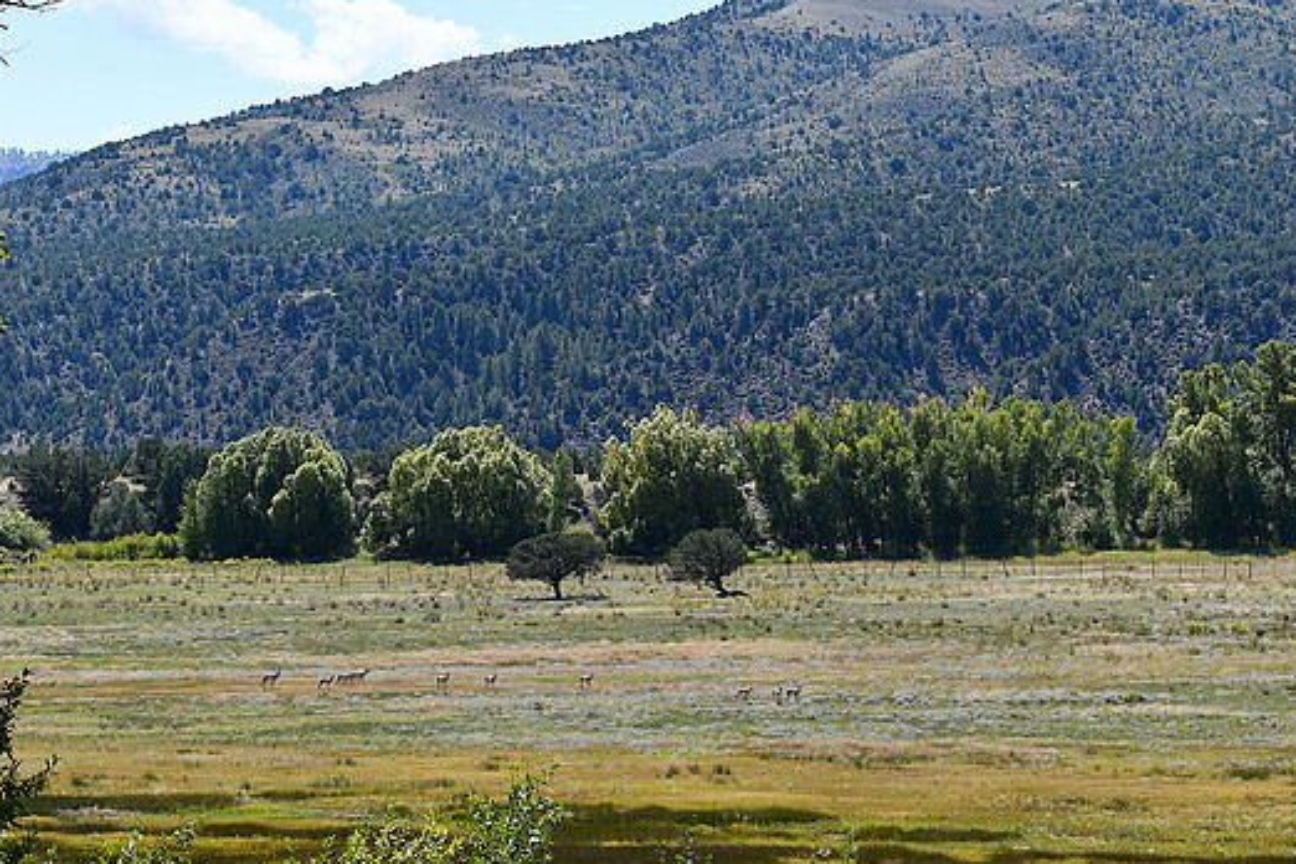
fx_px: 4680
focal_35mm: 130
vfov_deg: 10.5
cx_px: 698
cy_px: 461
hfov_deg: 15.8
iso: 110
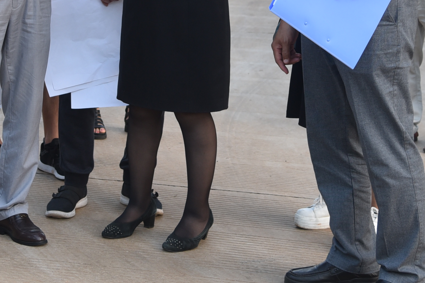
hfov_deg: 16.0
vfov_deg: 10.6
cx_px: 140
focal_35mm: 128
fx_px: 1511
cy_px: -13
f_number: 4
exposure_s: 1/60
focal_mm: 44
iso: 450
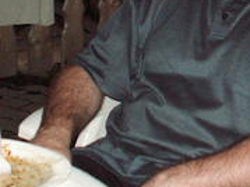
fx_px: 902
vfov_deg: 11.7
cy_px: -4
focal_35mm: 125
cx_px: 190
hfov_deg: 15.7
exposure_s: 1/40
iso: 160
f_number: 2.8
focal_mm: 5.86
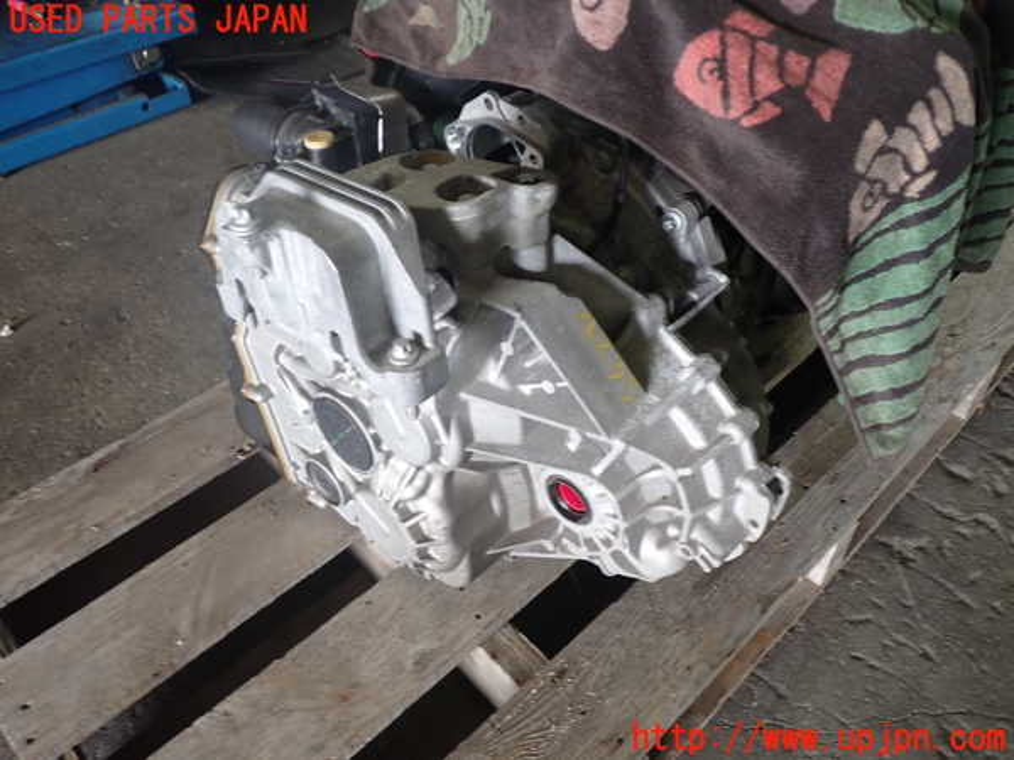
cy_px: 380
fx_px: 879
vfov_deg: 46.8
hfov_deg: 60.0
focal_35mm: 30
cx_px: 507
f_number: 2.3
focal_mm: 5.4
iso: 200
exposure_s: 1/50
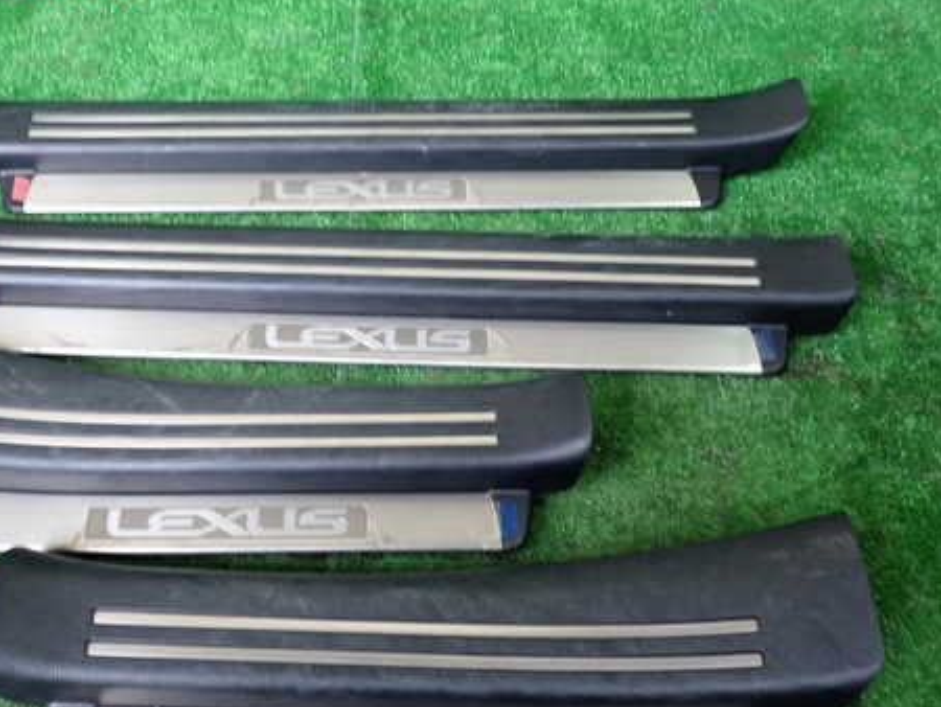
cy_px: 416
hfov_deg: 46.5
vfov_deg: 35.9
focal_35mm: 40
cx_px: 374
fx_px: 1088
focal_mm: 5.4
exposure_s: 1/30
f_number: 2.3
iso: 320
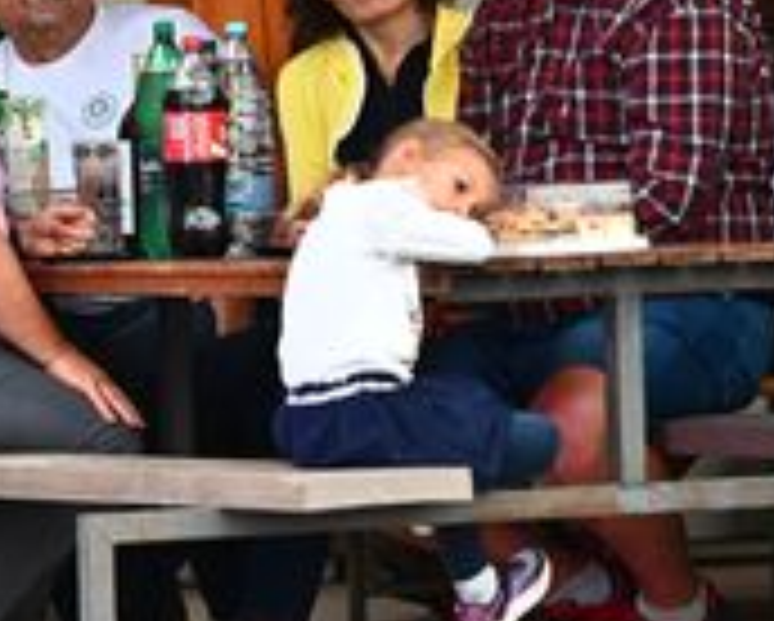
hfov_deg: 4.9
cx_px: 261
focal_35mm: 393
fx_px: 9013
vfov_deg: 3.9
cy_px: 112
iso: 1600
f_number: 4.5
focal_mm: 160
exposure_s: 1/250
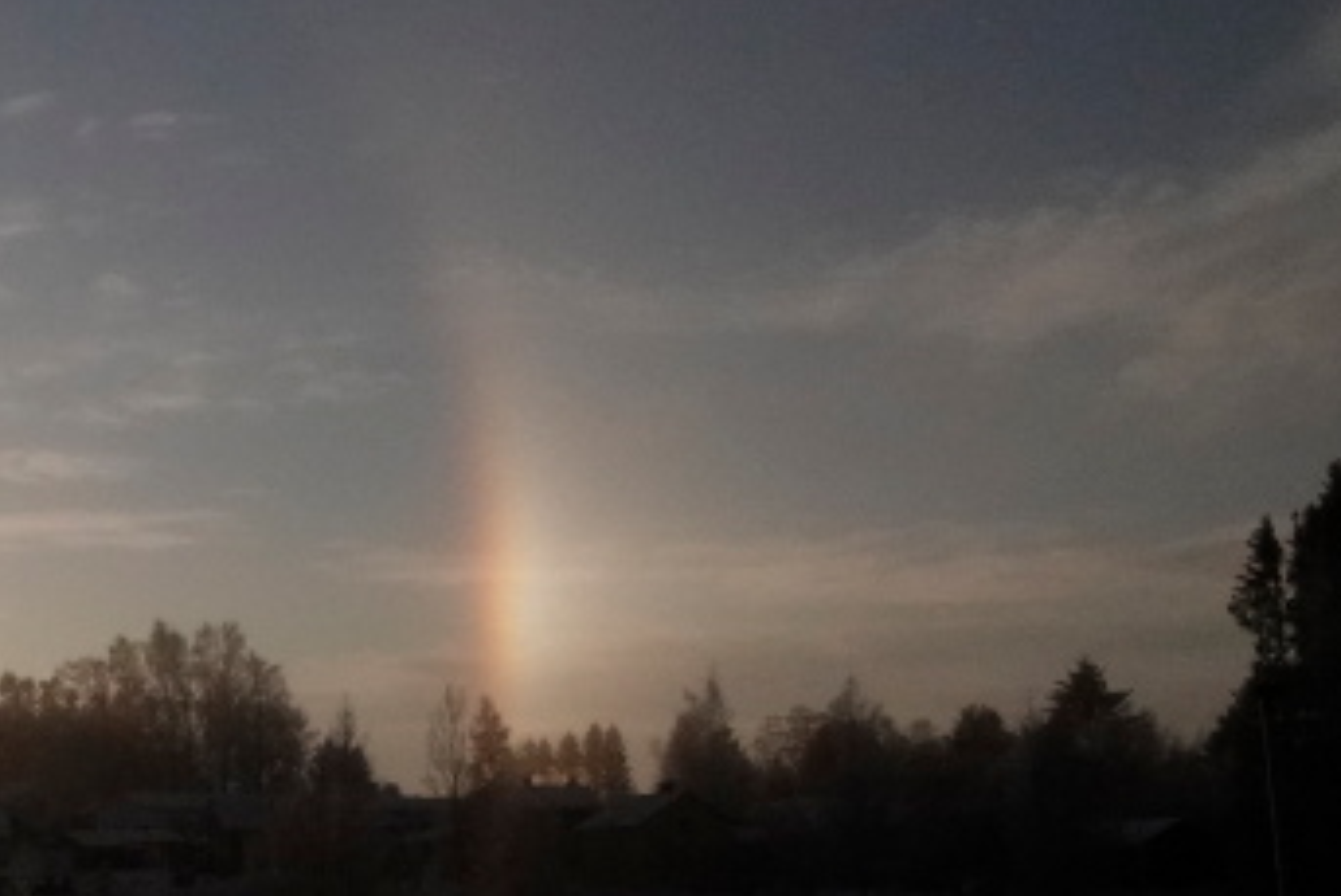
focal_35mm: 63
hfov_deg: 27.1
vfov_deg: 21.3
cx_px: -375
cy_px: 724
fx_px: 2348
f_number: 8
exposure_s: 1/12800
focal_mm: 8.8
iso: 1600
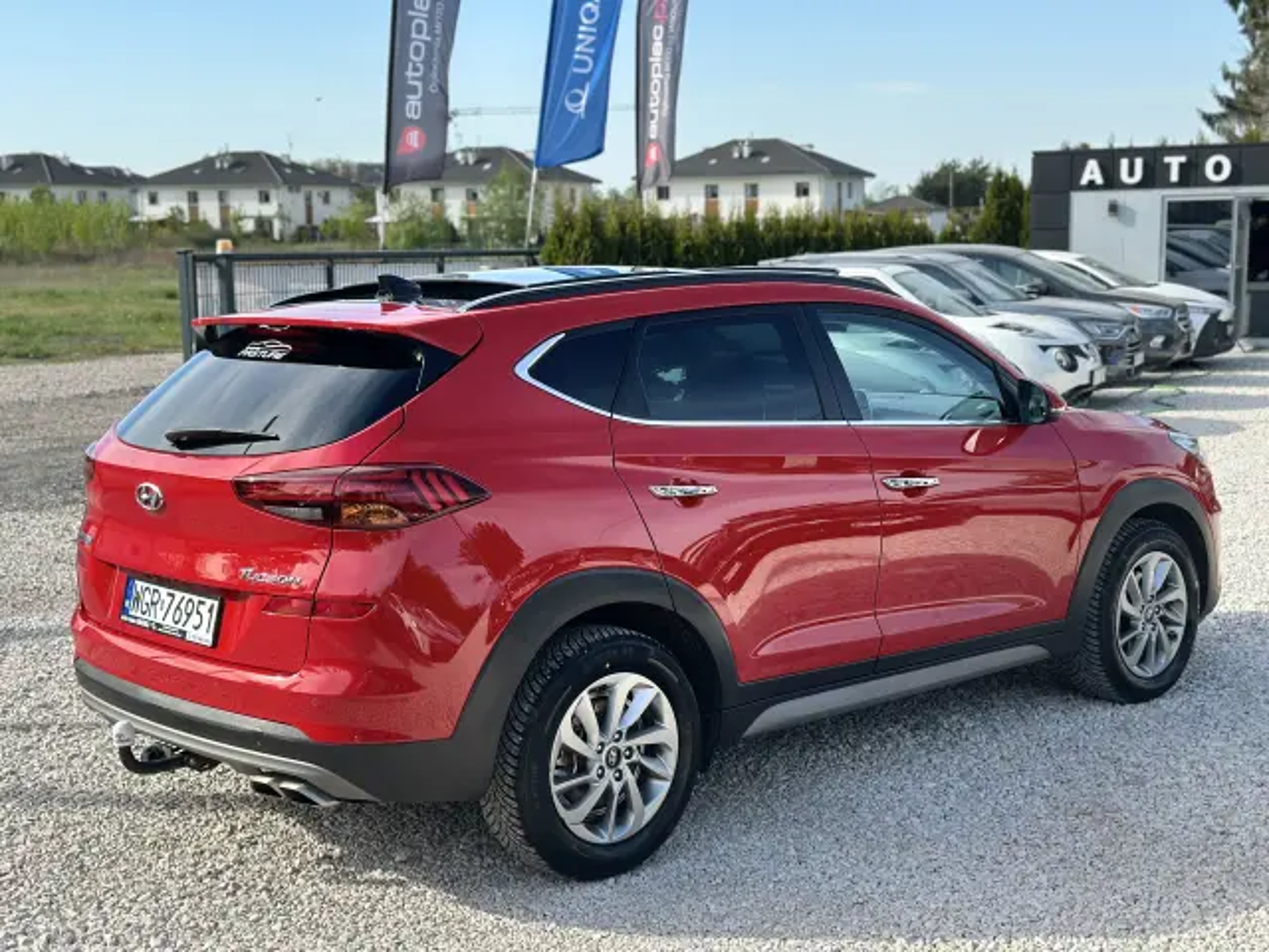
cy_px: 476
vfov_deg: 30.3
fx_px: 1760
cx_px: 634
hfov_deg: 39.7
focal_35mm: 48
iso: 80
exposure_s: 1/1565
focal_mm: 6.86
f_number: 1.78
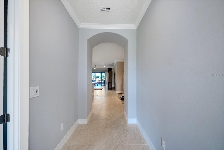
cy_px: 75
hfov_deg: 104.2
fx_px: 87
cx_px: 112
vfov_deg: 81.3
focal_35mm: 14
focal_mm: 14
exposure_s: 1/1600
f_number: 4.5
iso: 500
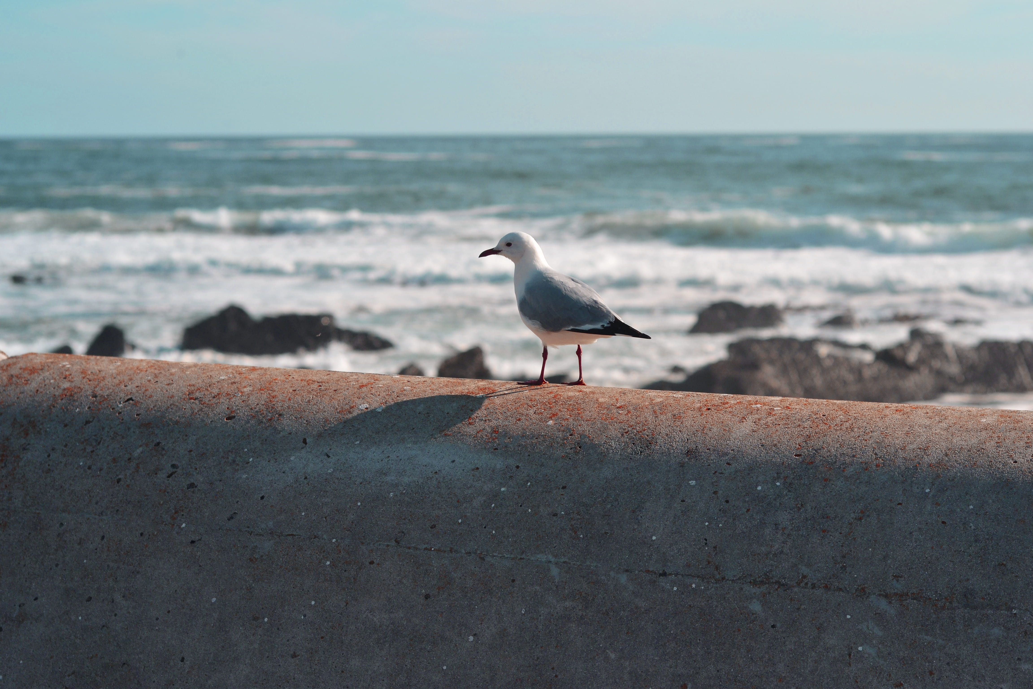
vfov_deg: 18.2
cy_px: 344
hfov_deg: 27.0
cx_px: 516
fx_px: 2152
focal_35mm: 75
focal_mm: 50
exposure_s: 1/4000
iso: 200
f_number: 5
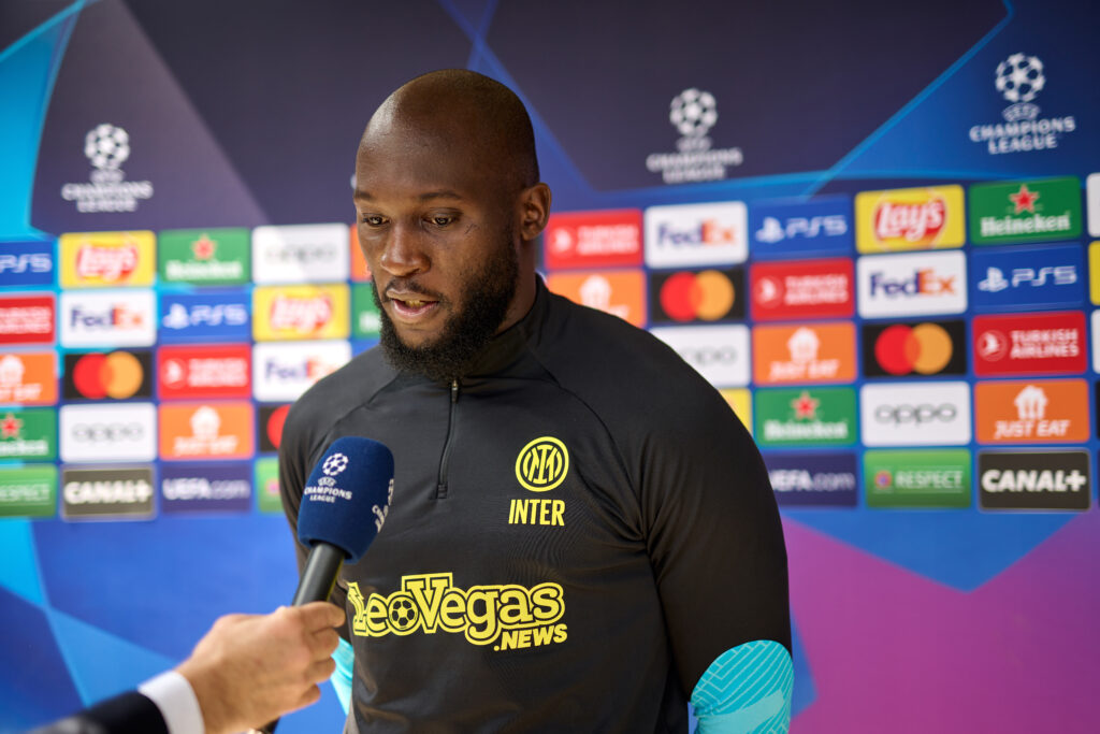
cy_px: 367
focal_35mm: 50
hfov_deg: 39.6
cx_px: 550
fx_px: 1528
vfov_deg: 27.0
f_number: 1.4
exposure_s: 1/1250
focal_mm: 50
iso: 125
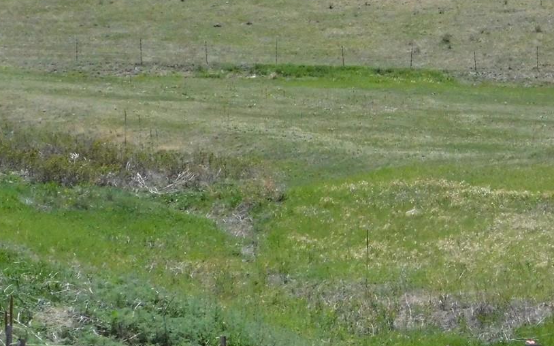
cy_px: -5
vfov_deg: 10.5
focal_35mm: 123
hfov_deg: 16.9
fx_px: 1856
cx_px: 395
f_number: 8
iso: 800
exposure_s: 1/1500
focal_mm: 10.4
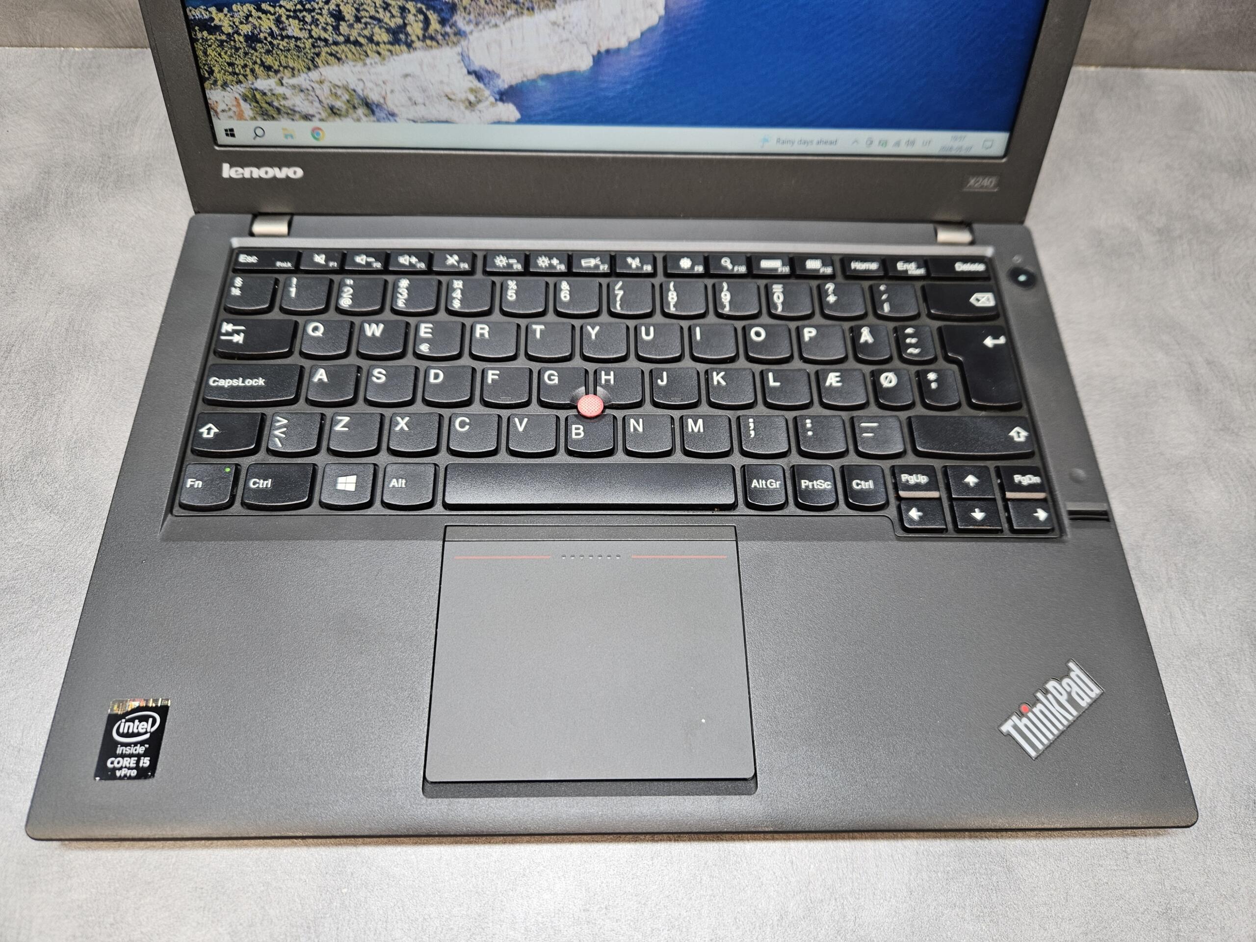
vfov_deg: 58.9
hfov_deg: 73.9
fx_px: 835
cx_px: 628
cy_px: 471
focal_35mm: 23
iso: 100
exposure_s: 1/55.2
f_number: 1.8
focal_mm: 5.4
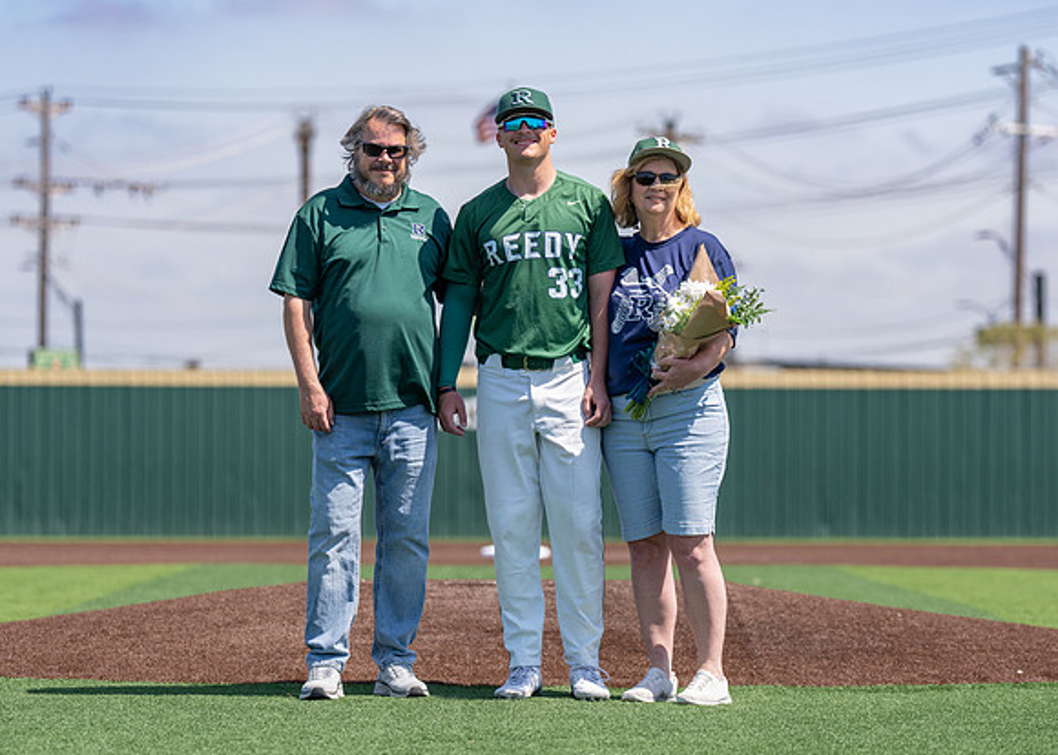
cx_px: 558
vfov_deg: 9.2
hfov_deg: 12.9
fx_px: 4690
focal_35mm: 156
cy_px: 408
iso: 100
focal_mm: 122
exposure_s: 1/1600
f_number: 2.8
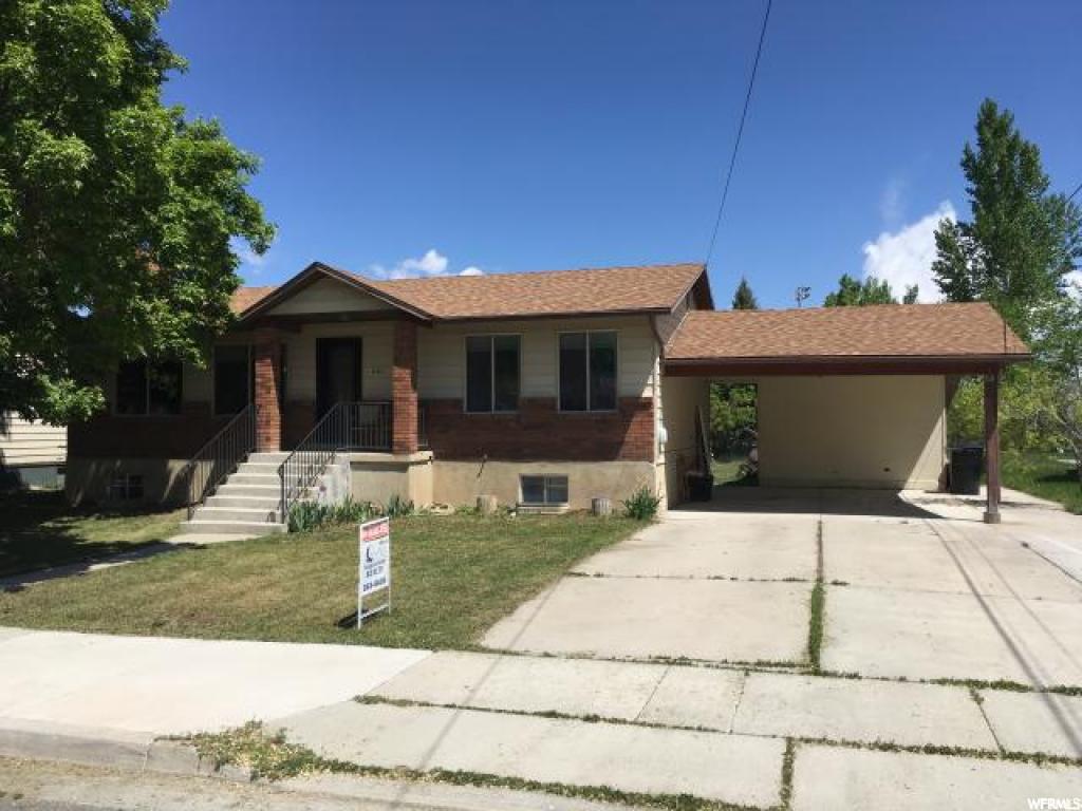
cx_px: 541
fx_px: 906
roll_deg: +0.1
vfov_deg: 48.2
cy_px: 406
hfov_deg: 61.7
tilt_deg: +1.8
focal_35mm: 29
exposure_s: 1/2331
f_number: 2.2
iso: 25
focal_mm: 4.15
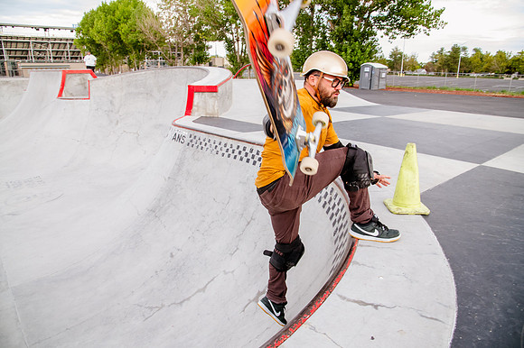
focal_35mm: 24
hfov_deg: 73.8
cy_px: 174
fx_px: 349
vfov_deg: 53.1
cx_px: 262
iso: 2500
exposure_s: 1/320
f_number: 6.3
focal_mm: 24
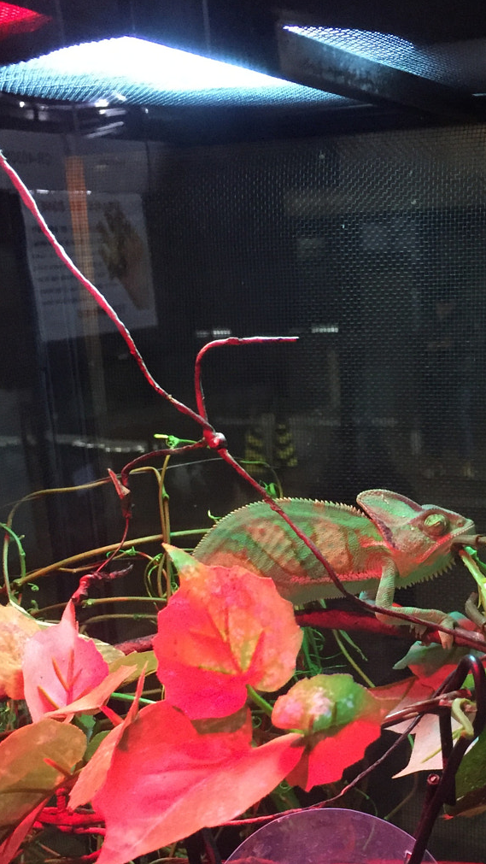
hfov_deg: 23.5
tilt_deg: -13.2
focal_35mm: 50
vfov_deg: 40.9
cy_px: 566
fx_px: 1145
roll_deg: +2.6
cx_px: 401
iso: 250
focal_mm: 4.15
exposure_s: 1/20
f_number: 2.2
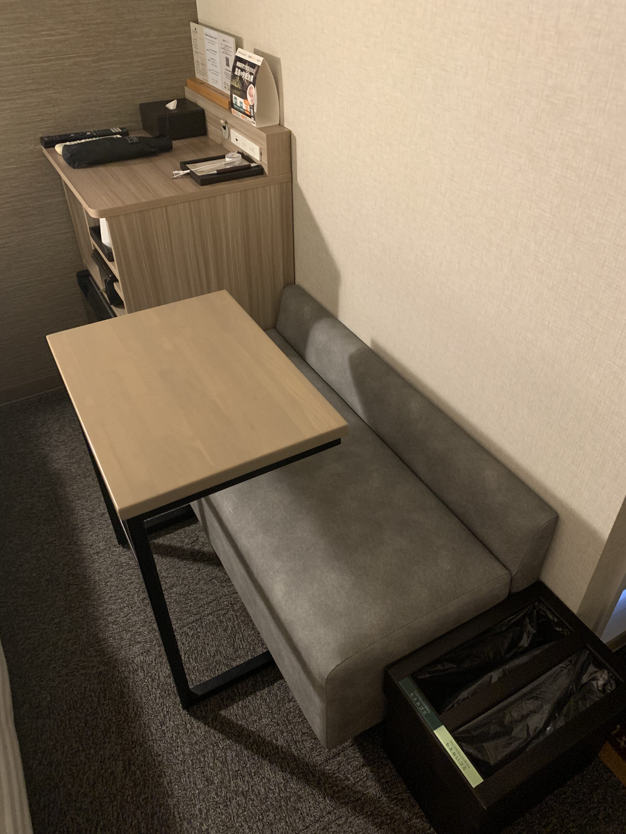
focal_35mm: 26
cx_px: 313
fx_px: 627
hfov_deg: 53.1
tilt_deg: -39.4
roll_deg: +2.4
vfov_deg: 67.3
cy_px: 417
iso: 500
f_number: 1.8
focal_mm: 4.25
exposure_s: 1/25
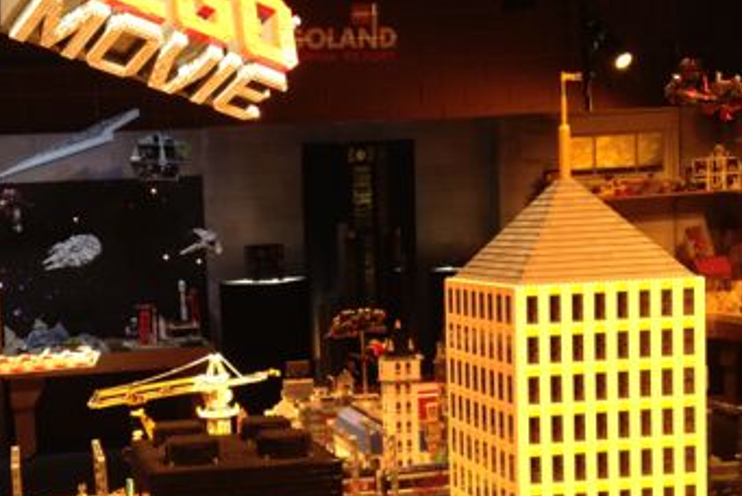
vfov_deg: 21.2
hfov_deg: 31.2
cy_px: 315
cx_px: 252
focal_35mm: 64
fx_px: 1320
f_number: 2.4
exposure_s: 1/20
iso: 64
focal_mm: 4.28
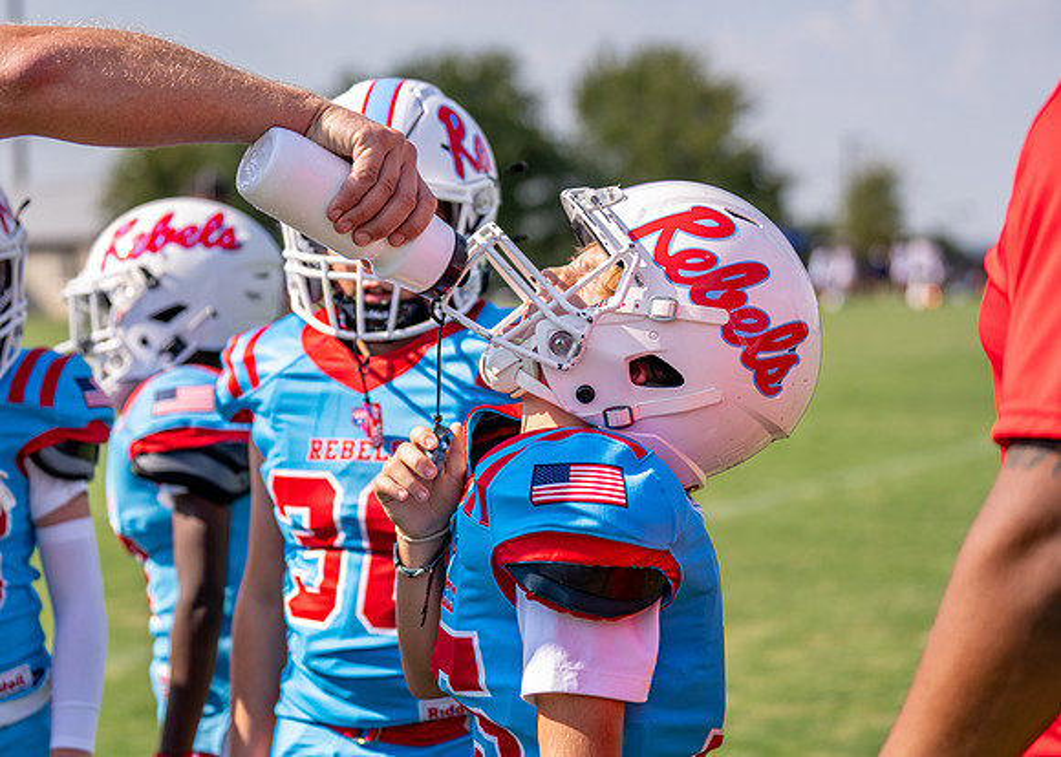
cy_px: 404
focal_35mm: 83
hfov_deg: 23.9
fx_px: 2510
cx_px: 470
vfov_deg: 17.2
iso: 125
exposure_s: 1/1600
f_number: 2.8
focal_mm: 70
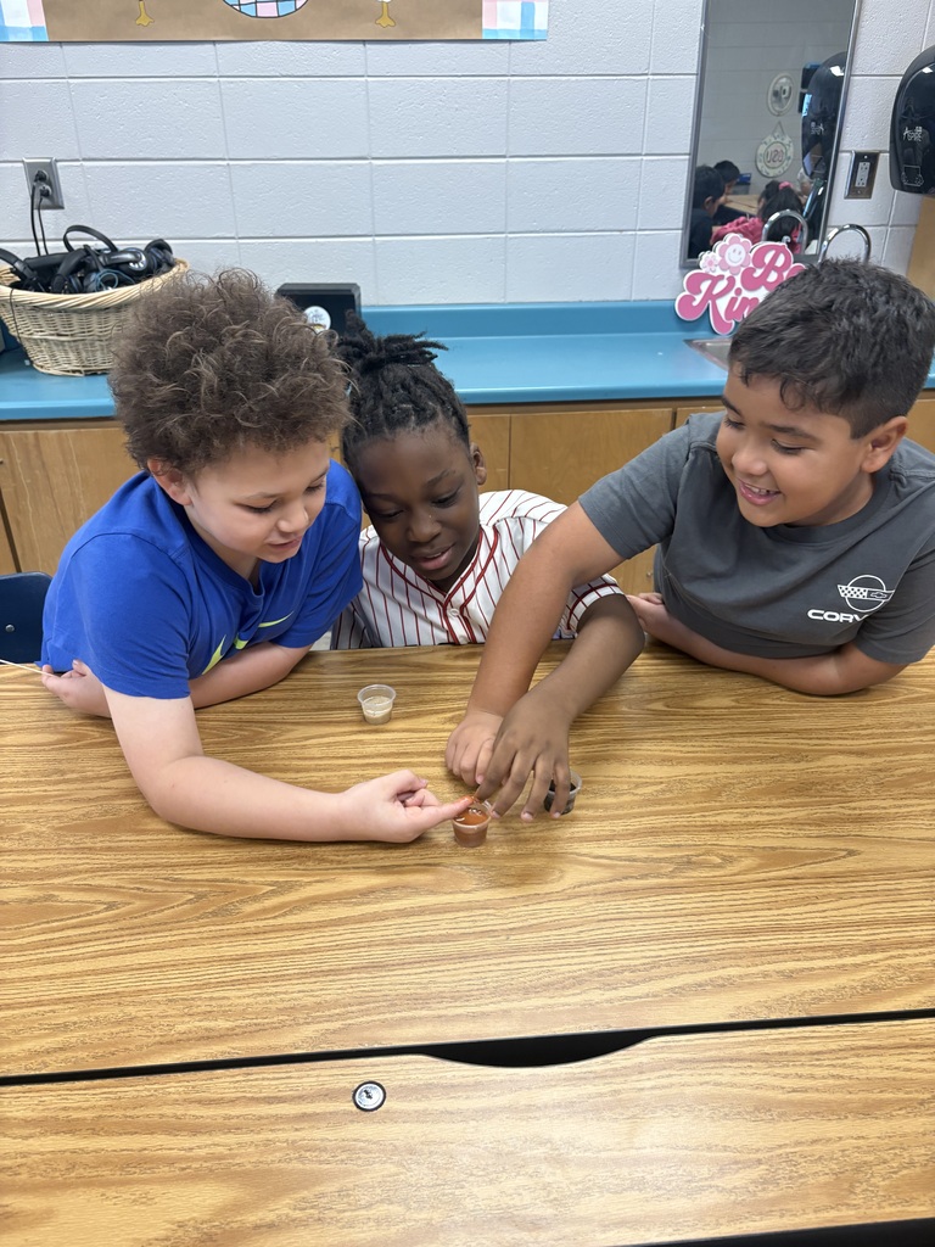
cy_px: 624
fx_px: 936
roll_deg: +0.4
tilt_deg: -29.0
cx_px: 468
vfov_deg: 67.3
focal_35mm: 26
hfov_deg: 53.1
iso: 200
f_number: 1.6
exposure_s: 1/60
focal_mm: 5.96
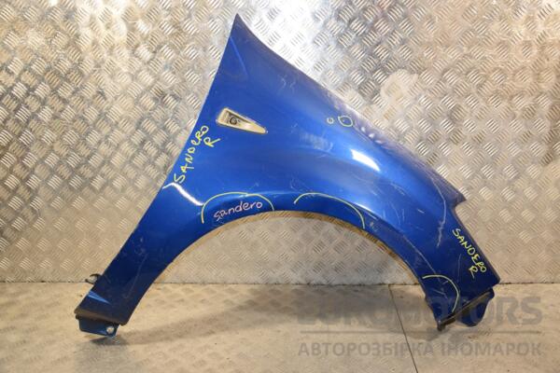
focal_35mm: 36
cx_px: 280
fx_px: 560
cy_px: 186
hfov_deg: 53.1
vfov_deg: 36.9
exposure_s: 1/200
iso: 800
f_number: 5.6
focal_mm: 24
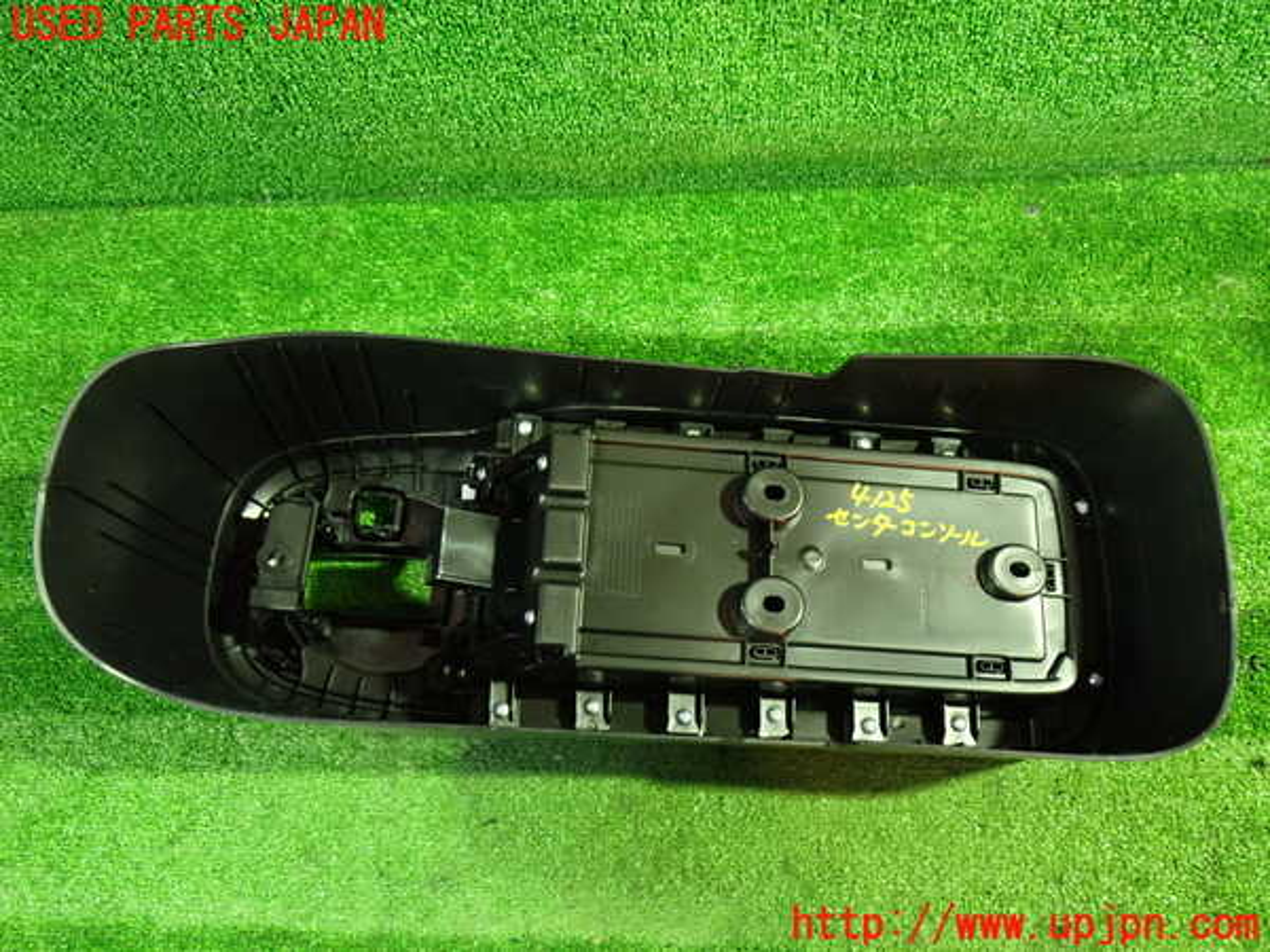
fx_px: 1101
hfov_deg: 60.0
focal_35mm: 30
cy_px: 476
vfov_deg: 46.8
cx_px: 635
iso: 800
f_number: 2.3
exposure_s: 1/20
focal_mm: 5.4
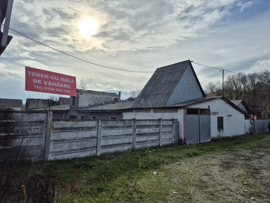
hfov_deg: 73.9
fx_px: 179
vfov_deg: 58.9
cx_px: 135
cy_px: 102
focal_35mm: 23
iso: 25
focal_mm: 5.4
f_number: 1.8
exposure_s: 1/8416
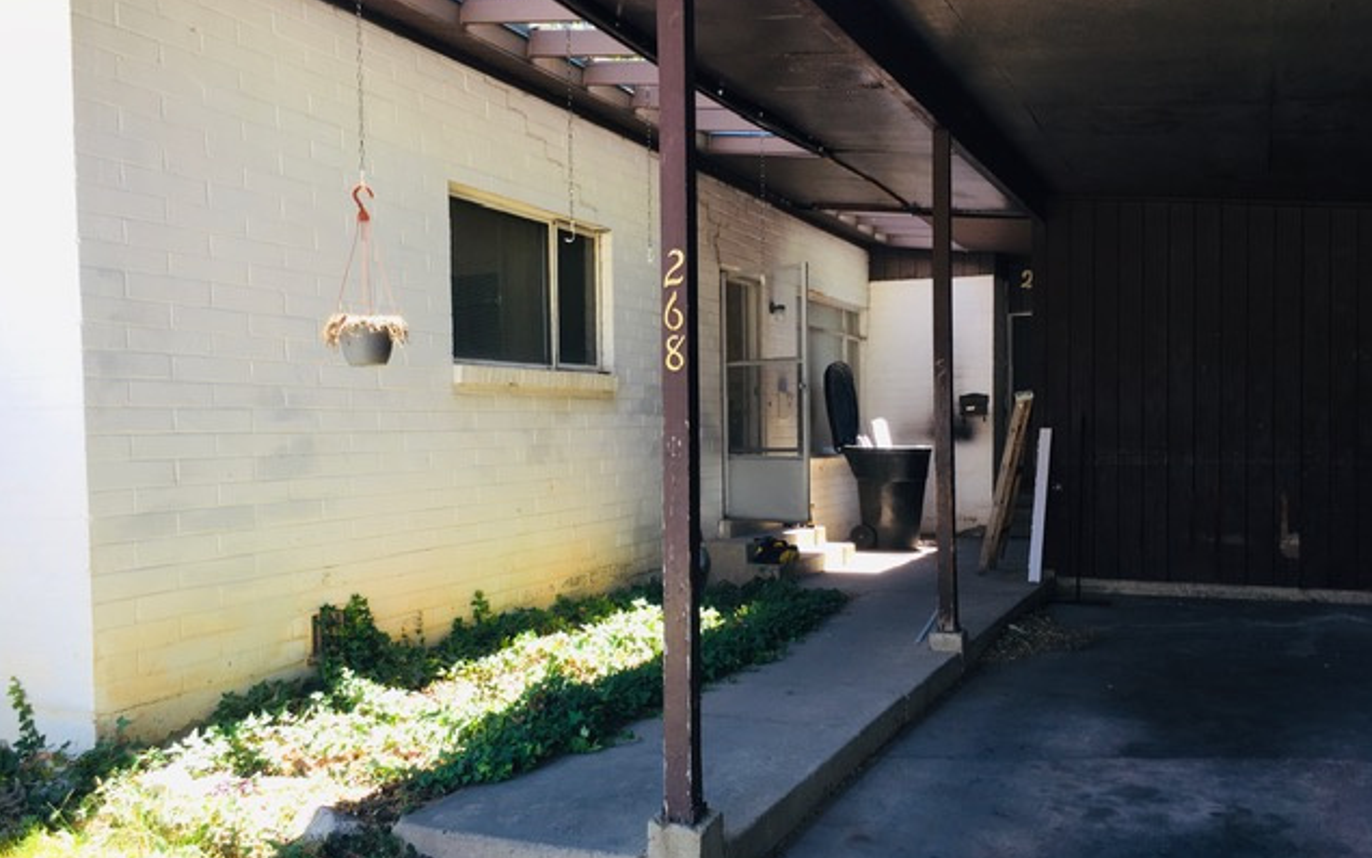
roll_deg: +0.8
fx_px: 1159
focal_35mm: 31
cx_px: 685
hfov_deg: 61.2
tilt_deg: -2.6
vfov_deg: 40.6
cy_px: 469
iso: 25
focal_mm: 4.15
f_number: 2.2
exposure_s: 1/122
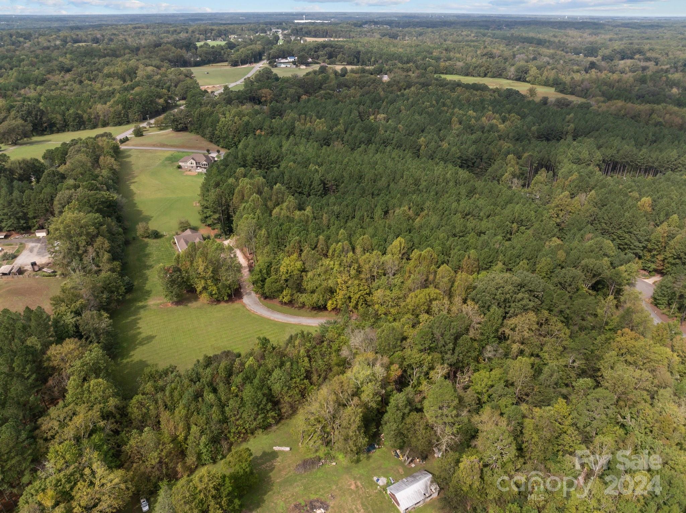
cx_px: 343
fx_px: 475
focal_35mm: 24
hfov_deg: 71.6
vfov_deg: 56.8
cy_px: 256
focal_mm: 12.29
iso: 150
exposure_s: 1/240
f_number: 2.8
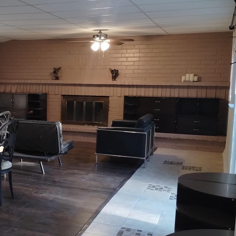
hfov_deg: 30.9
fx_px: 401
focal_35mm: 52
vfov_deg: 32.8
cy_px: 131
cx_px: 13
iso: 419
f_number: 1.8
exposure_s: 1/30
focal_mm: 4.27
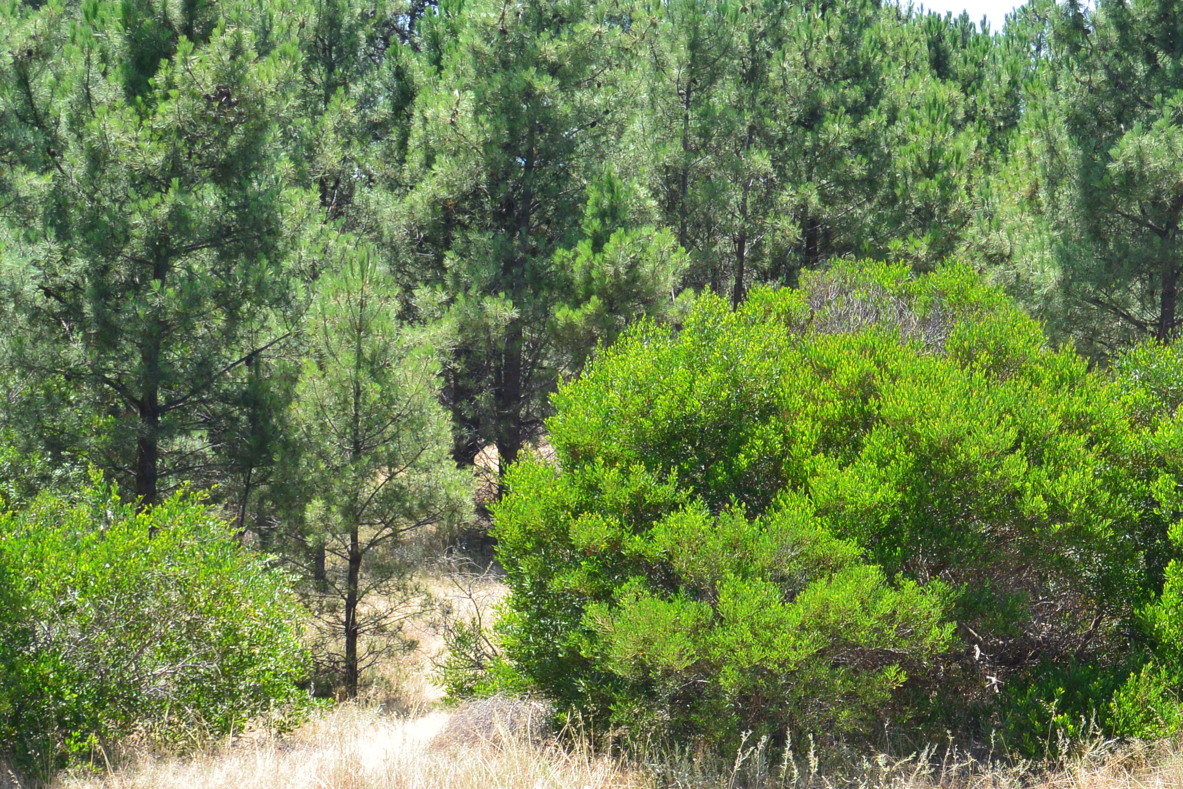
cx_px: 891
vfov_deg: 13.1
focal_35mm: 104
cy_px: 526
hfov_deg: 19.5
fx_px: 3417
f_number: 5.3
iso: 160
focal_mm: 25.2
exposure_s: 1/320
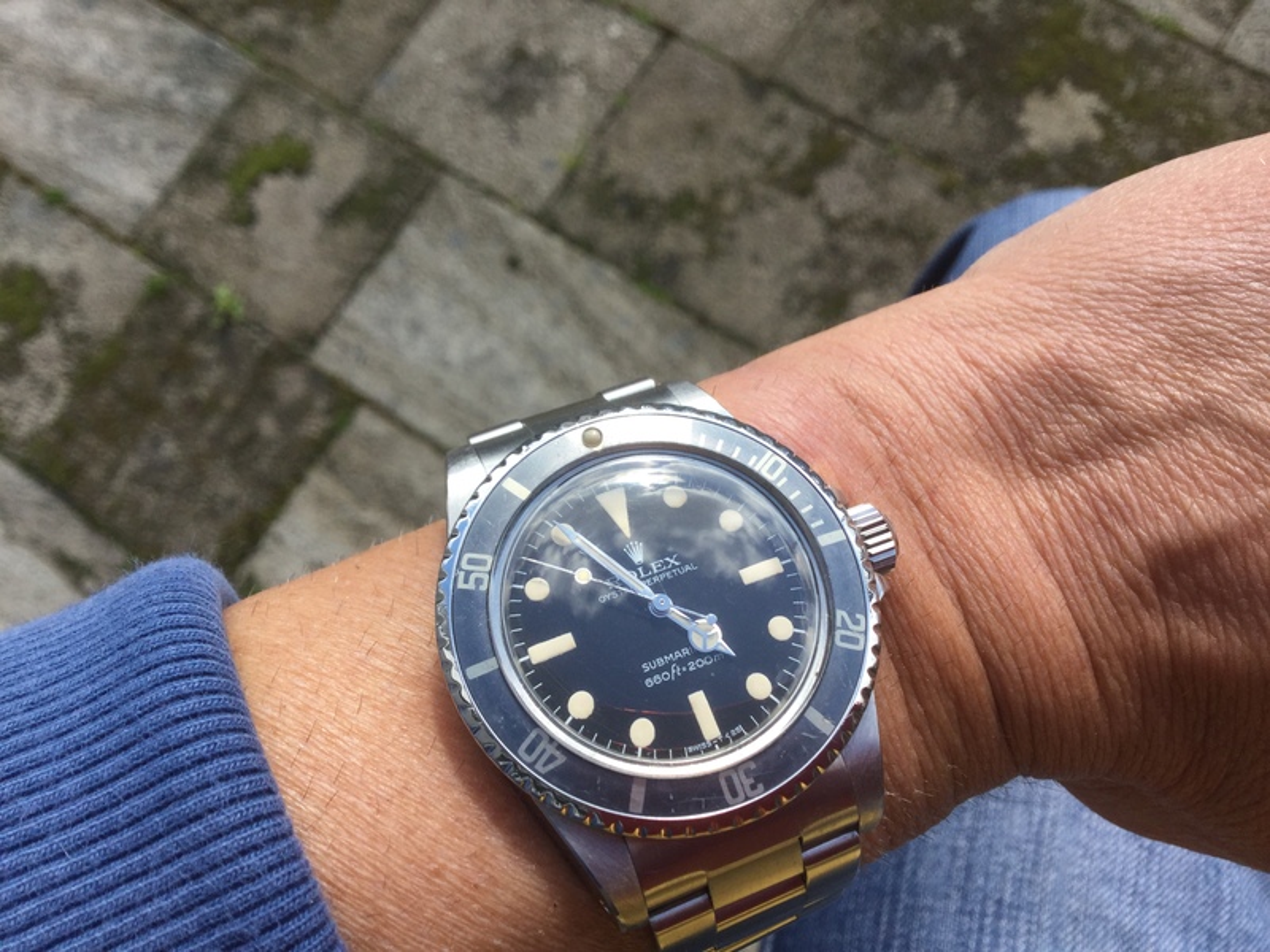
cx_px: 635
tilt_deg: -75.1
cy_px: 476
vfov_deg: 45.4
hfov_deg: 58.4
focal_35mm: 31
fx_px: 1137
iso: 25
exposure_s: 1/529
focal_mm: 3.3
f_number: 2.4
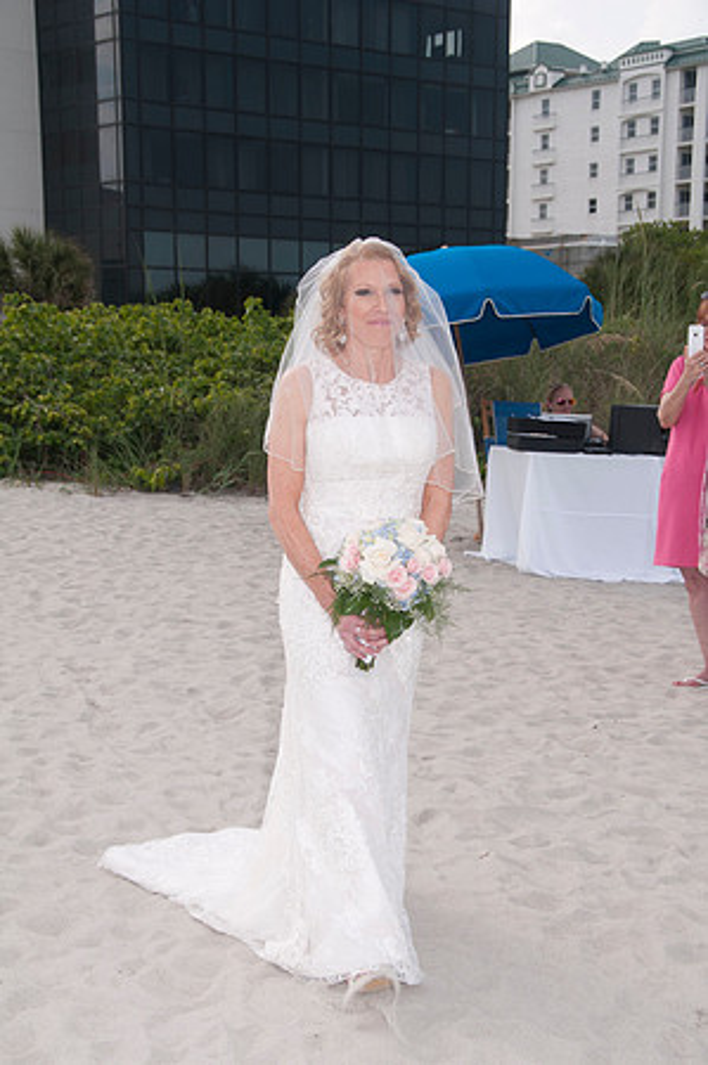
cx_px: 354
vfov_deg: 33.4
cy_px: 532
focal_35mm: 60
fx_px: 1774
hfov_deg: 22.6
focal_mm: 40
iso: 100
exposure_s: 1/250
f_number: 9
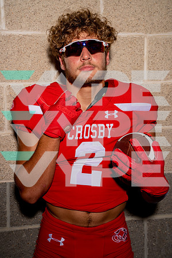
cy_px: 129
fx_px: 430
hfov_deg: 22.6
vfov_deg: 33.4
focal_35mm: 60
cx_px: 86
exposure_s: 1/250
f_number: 8
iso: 100
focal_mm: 60
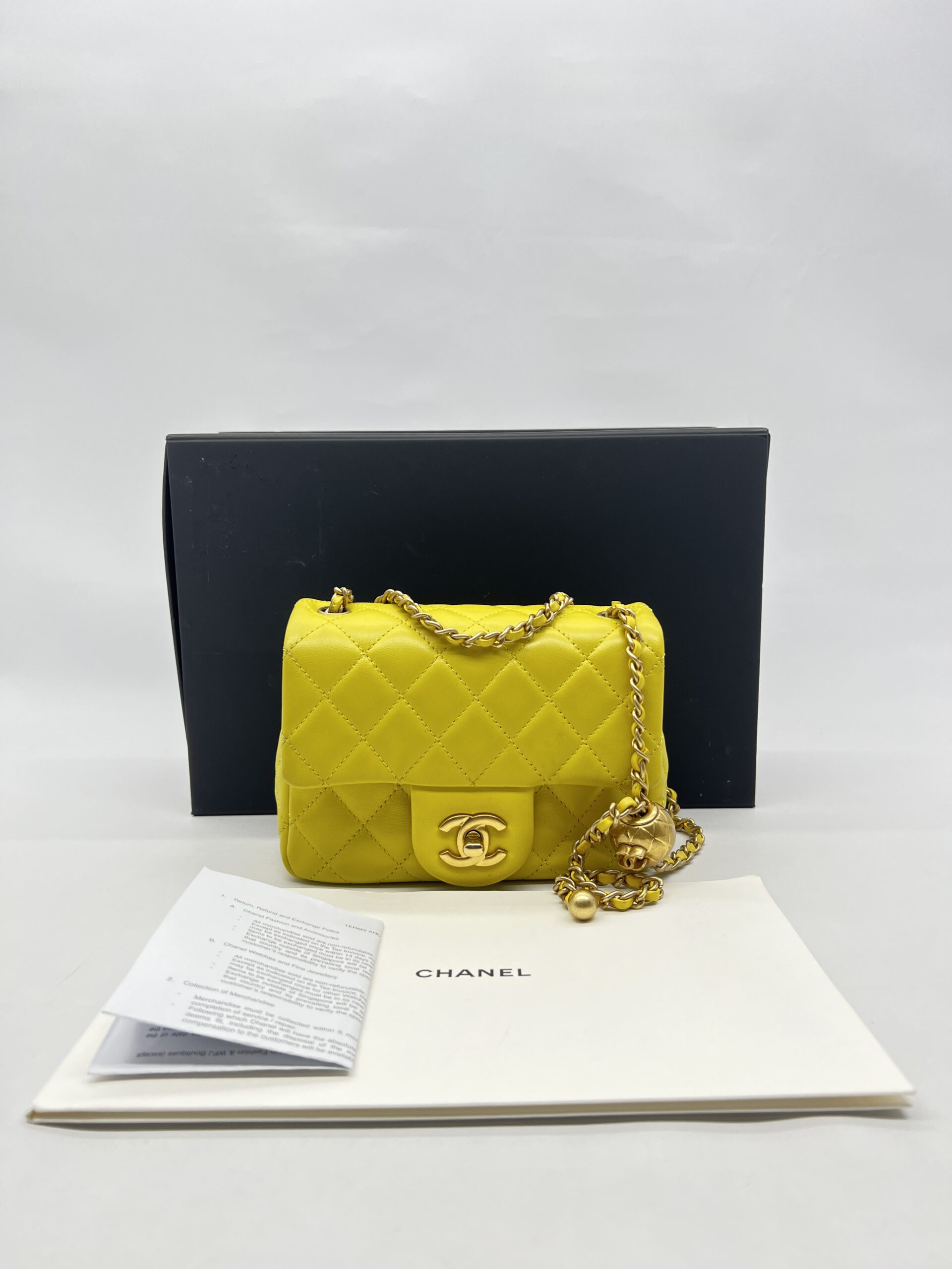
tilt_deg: -6.6
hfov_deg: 53.1
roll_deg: +0.6
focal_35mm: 26
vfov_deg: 67.3
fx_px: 953
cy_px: 634
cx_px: 476
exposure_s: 1/100
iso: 40
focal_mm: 5.7
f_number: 1.5
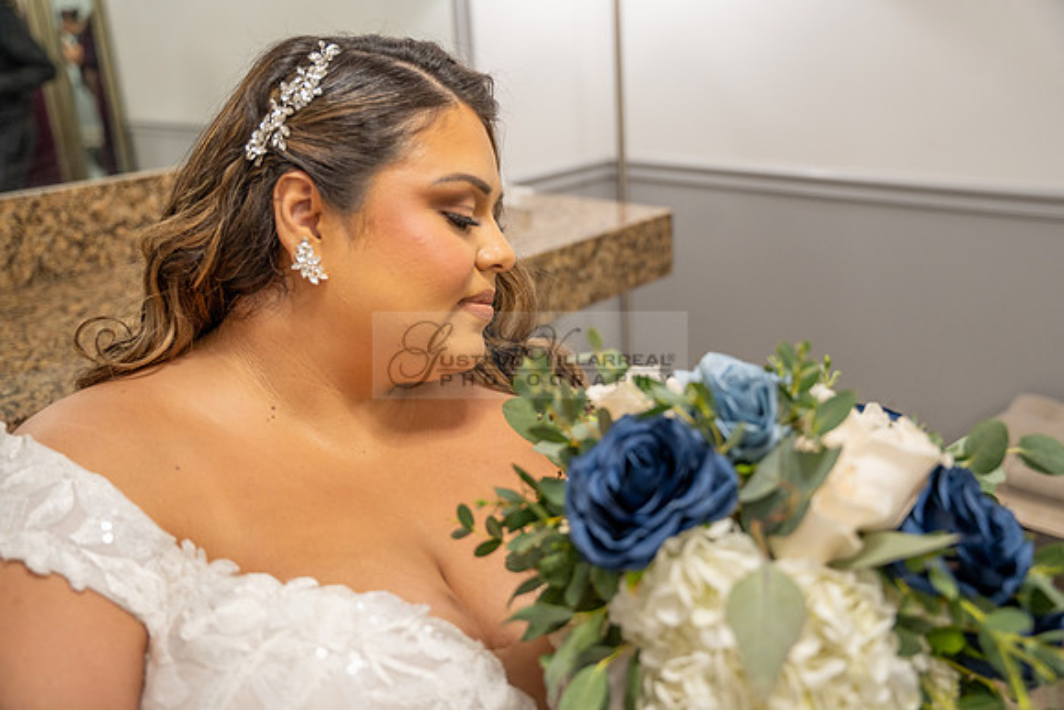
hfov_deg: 58.4
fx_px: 952
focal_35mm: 32
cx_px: 532
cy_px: 355
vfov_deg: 40.9
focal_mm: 32.2
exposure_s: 1/80
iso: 800
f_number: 2.8
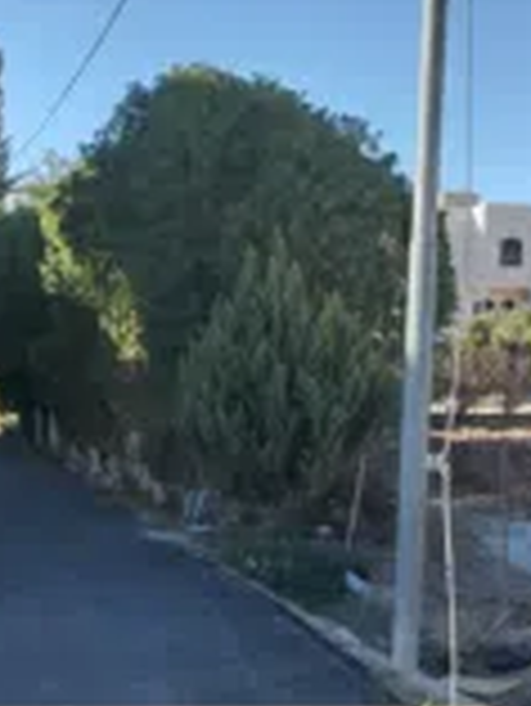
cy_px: 598
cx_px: 230
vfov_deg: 30.6
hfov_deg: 24.0
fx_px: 1246
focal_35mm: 61
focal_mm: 5.25
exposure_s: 1/354
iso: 100
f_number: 1.75
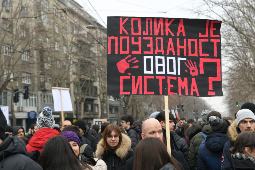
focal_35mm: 58
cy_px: 74
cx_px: 145
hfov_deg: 34.4
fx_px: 411
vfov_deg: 23.4
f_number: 4.5
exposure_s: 1/250
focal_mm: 50
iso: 200
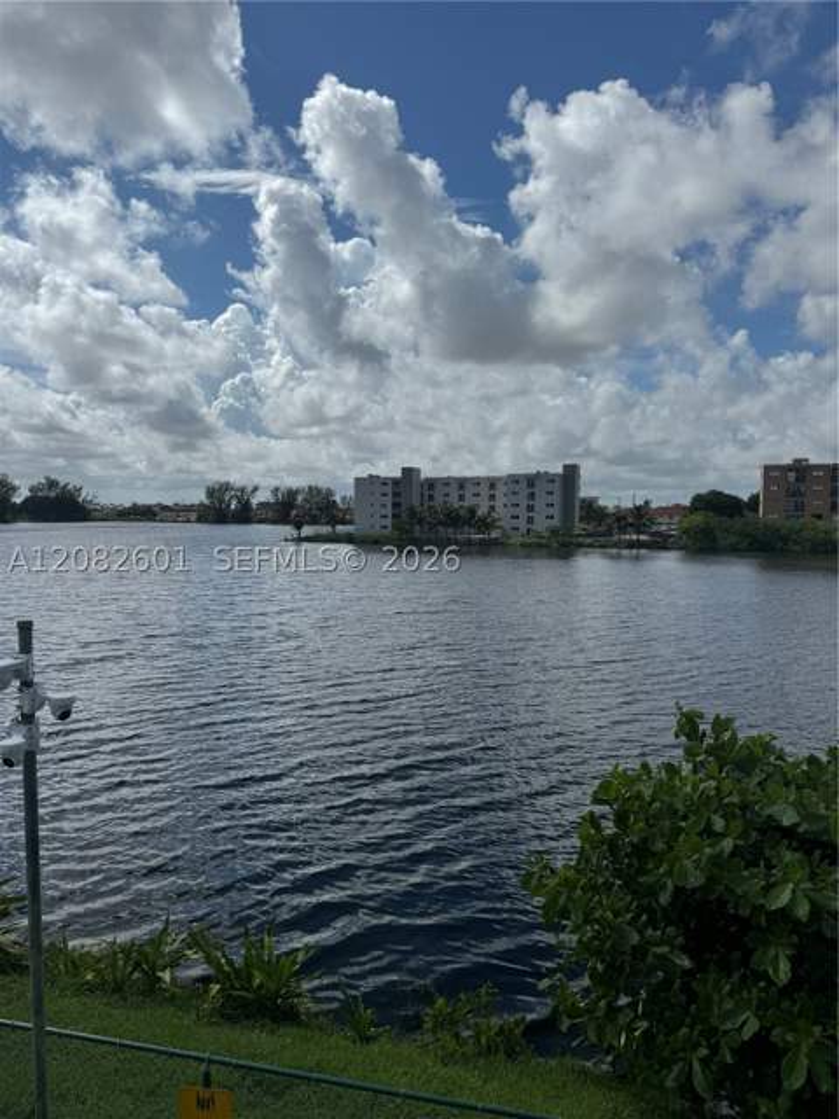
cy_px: 560
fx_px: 776
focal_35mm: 24
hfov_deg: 56.8
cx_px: 420
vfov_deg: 71.6
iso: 80
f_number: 1.78
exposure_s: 1/12346
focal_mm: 6.76
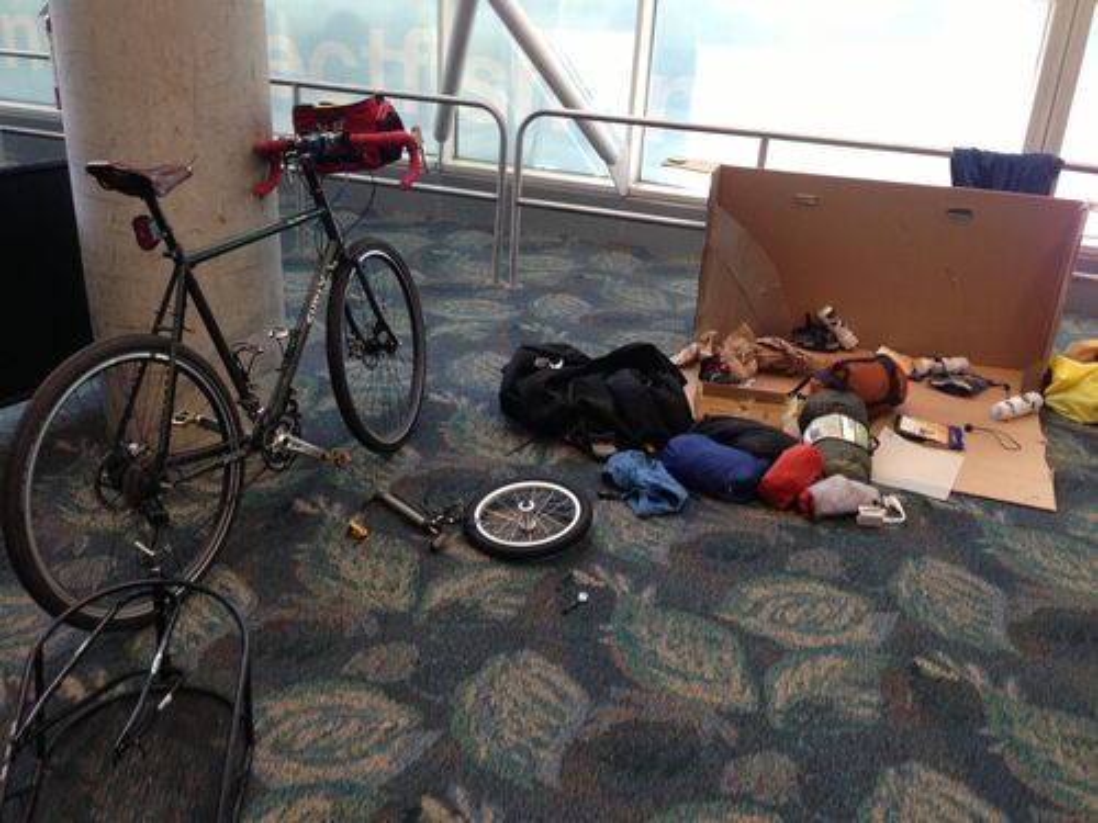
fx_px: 1047
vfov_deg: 42.9
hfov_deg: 55.4
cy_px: 412
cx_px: 549
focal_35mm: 33
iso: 125
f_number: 2.4
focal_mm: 4.13
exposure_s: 1/20
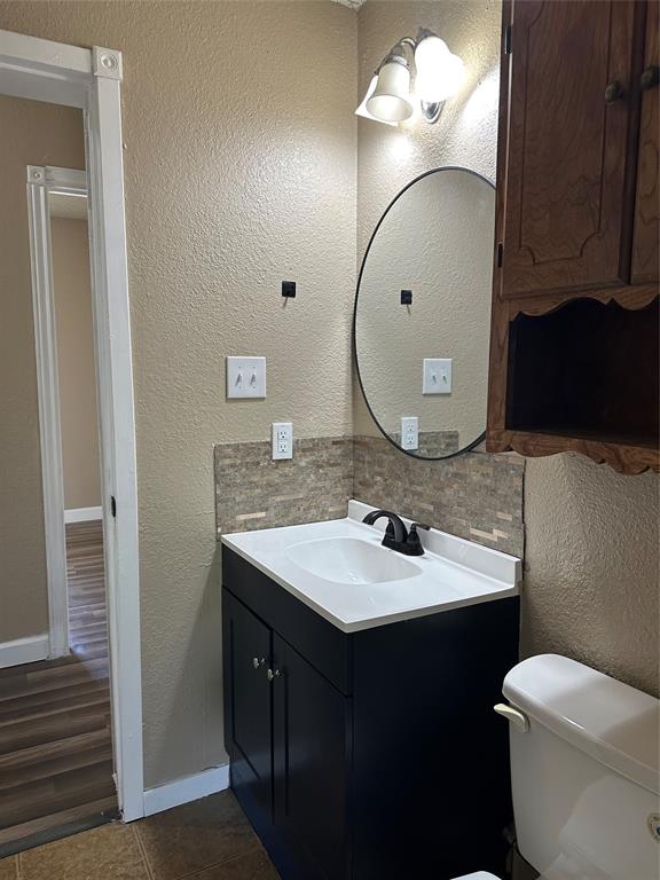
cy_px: 440
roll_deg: -0.6
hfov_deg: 56.8
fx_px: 610
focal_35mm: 24
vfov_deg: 71.6
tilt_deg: -6.1
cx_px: 330
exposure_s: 1/60
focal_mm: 6.86
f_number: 1.78
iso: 200
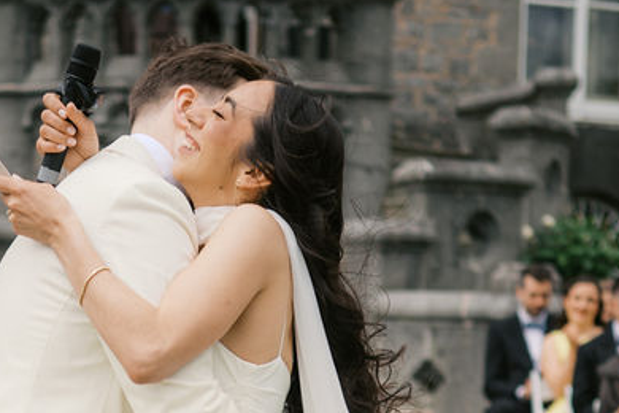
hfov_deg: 22.0
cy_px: 460
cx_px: 173
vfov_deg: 14.5
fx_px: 1582
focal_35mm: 92
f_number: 1.8
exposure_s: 1/8000
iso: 100
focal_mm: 35
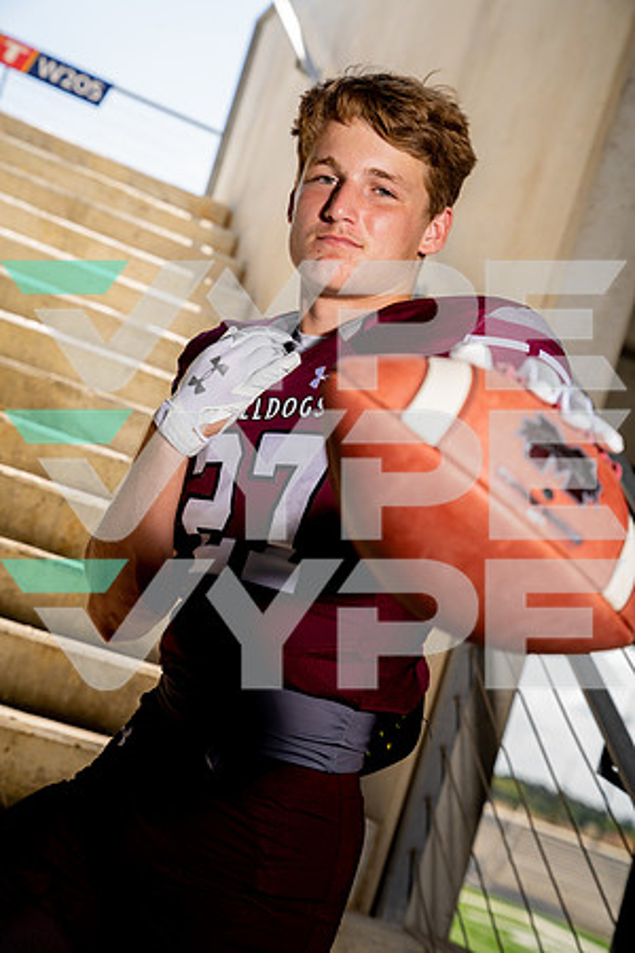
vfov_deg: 31.0
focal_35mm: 65
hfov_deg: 20.9
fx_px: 1720
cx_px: 318
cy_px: 476
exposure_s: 1/250
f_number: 5
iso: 100
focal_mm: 65
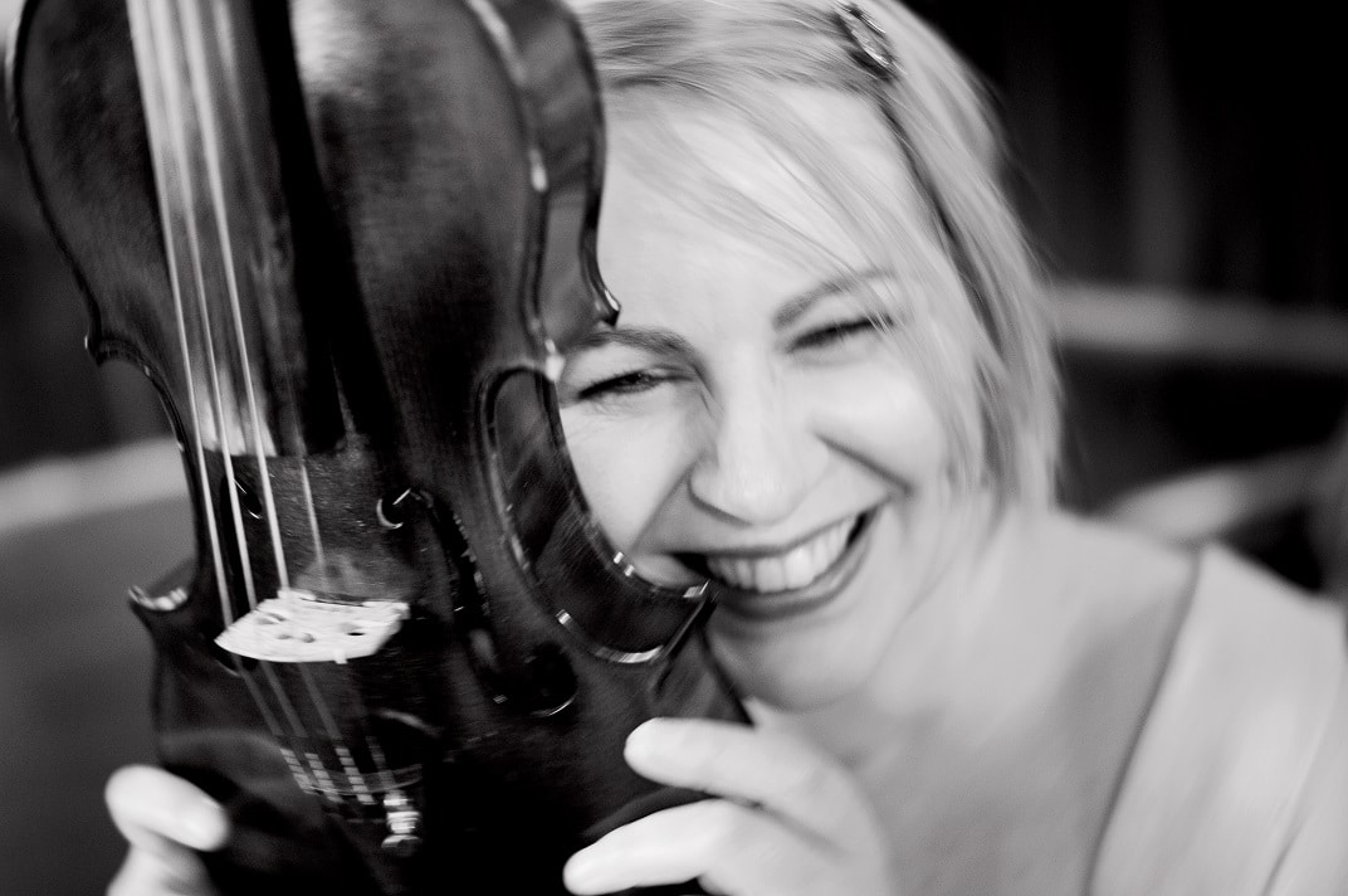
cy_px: 448
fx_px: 1683
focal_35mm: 45
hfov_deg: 43.7
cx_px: 674
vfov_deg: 29.8
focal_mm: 30
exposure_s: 1/30
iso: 640
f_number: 1.4
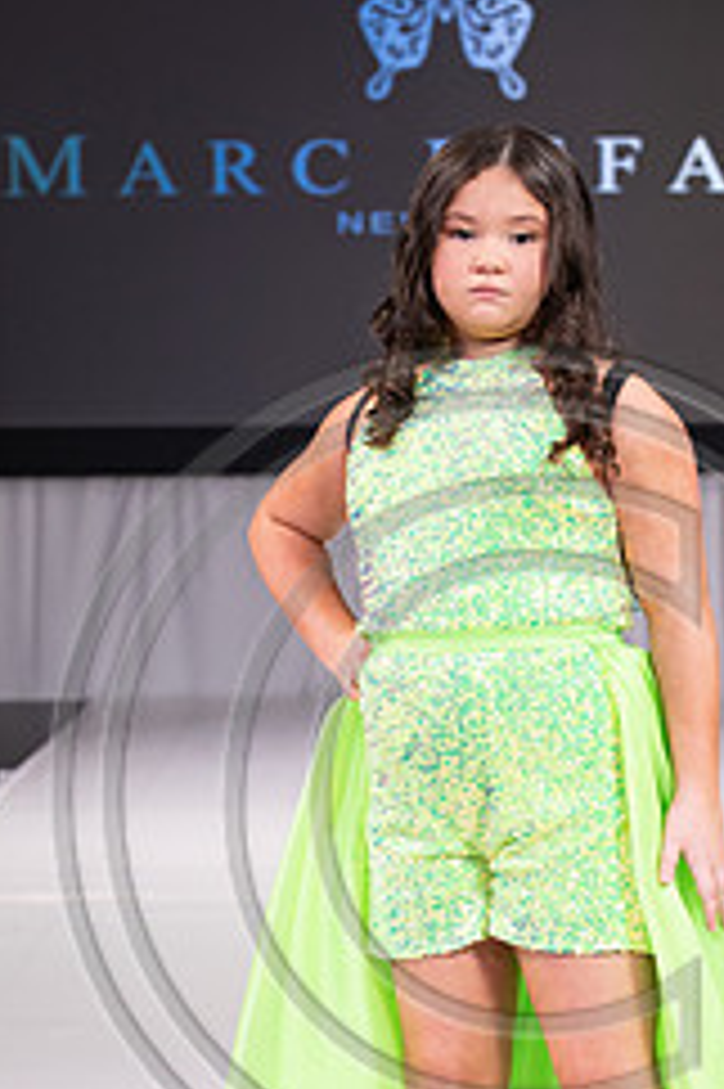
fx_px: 4773
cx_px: 506
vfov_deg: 13.0
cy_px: 792
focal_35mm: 158
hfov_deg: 8.7
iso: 2000
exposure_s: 1/400
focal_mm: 85
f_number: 5.6
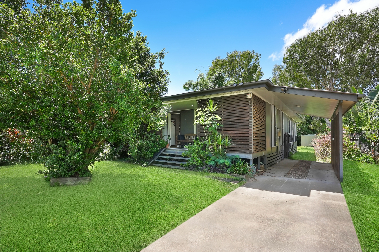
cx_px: 190
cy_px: 126
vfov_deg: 70.4
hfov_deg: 93.3
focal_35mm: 17
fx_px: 179
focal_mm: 17
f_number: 11
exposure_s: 1/200
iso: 500
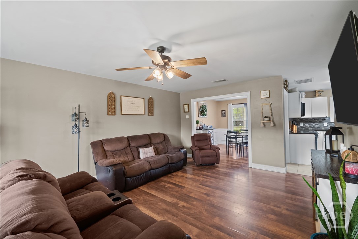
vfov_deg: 77.3
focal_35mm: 15
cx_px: 179
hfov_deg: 100.4
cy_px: 120
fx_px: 149
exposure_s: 1/30
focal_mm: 15
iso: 10000
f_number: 8
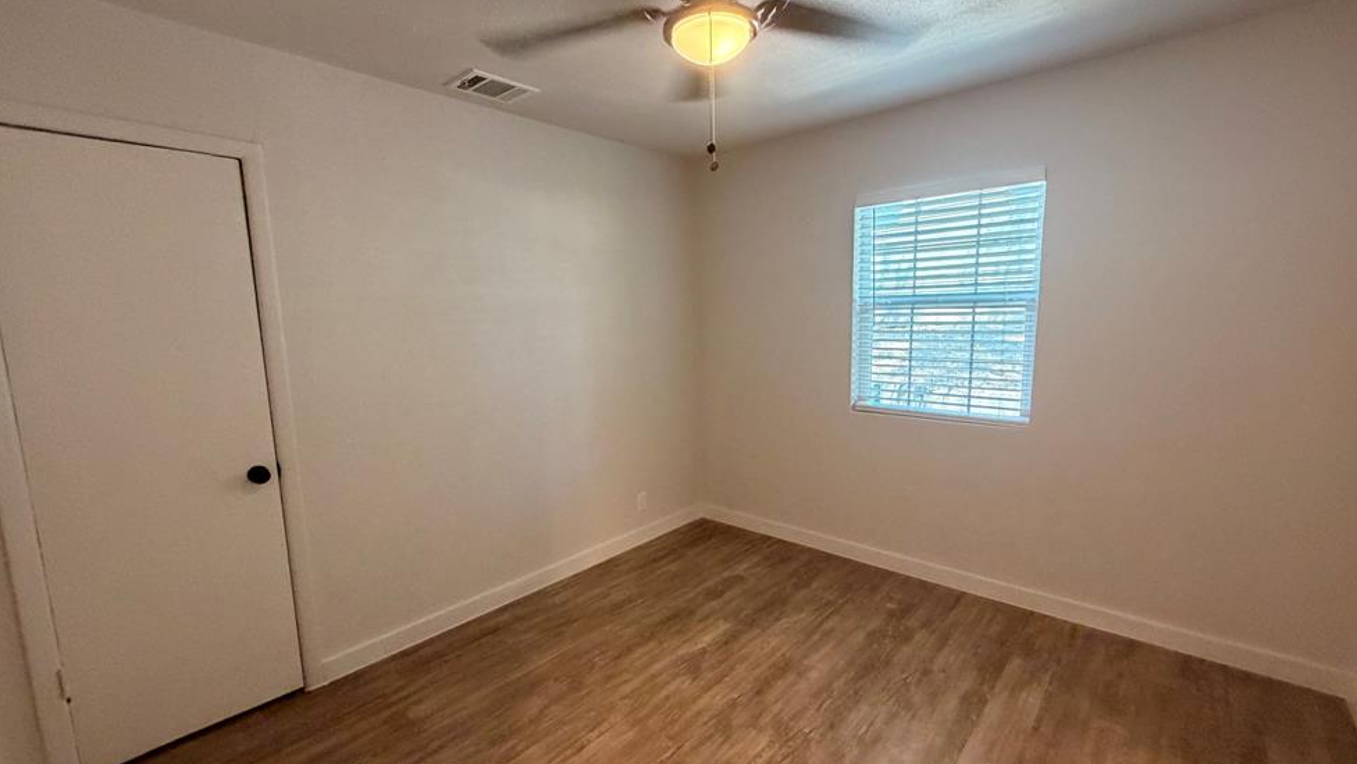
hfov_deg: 99.4
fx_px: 576
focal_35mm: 16
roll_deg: +2.2
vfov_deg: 67.1
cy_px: 394
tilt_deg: -8.0
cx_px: 691
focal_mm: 2.22
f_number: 2.2
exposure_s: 1/60
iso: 400
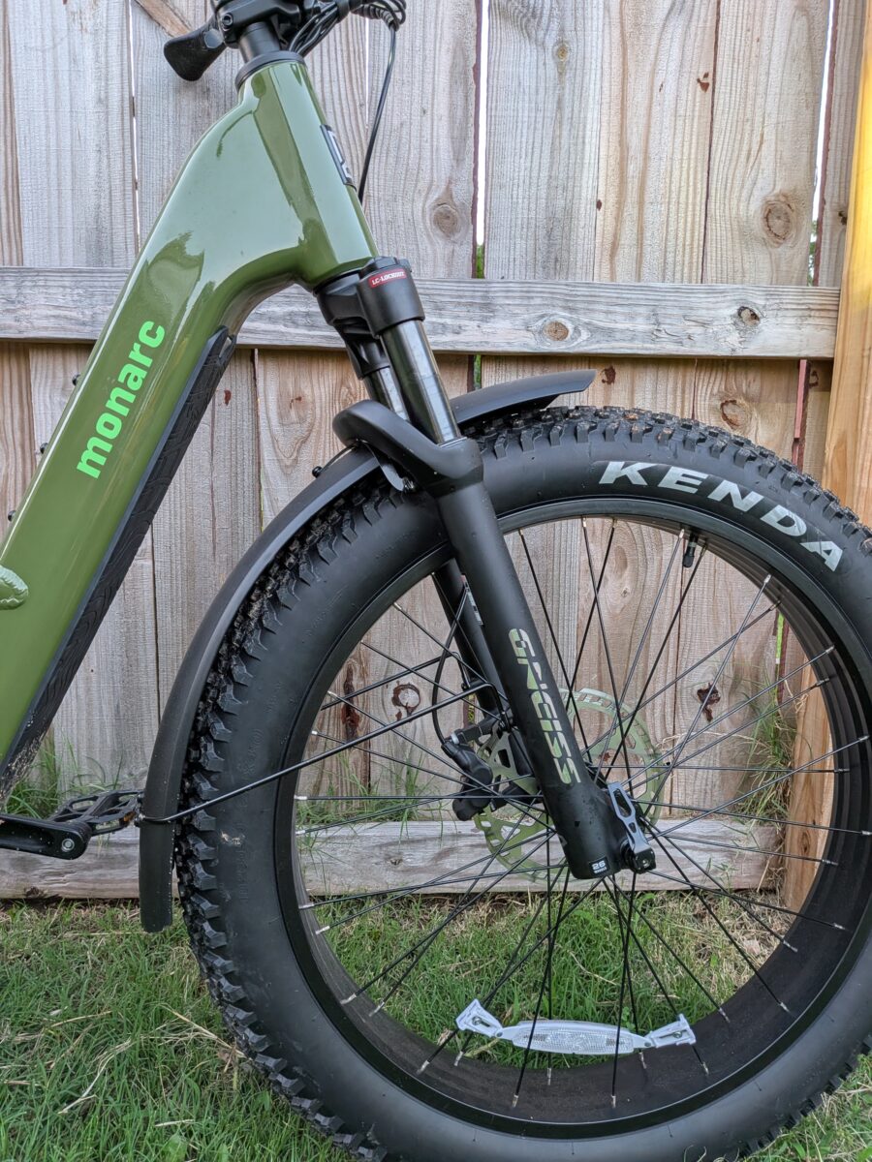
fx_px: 806
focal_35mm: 24
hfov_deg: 56.8
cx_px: 436
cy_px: 581
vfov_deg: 71.6
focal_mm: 4.53
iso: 118
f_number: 1.7
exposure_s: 1/48.1
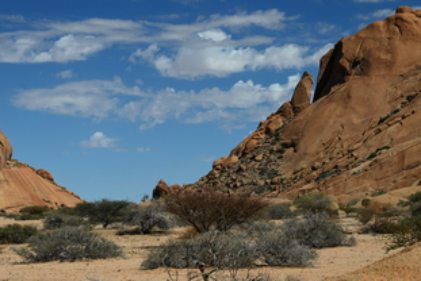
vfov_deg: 14.4
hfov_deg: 21.4
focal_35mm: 95
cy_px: 149
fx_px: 1112
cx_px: 172
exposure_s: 1/400
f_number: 7.1
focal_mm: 74
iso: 100
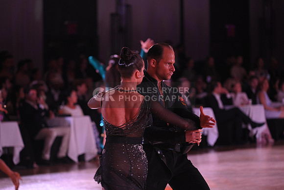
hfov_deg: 12.1
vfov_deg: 8.1
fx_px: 1341
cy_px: 95
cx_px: 142
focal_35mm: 170
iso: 1600
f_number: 4.5
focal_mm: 170
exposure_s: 1/250
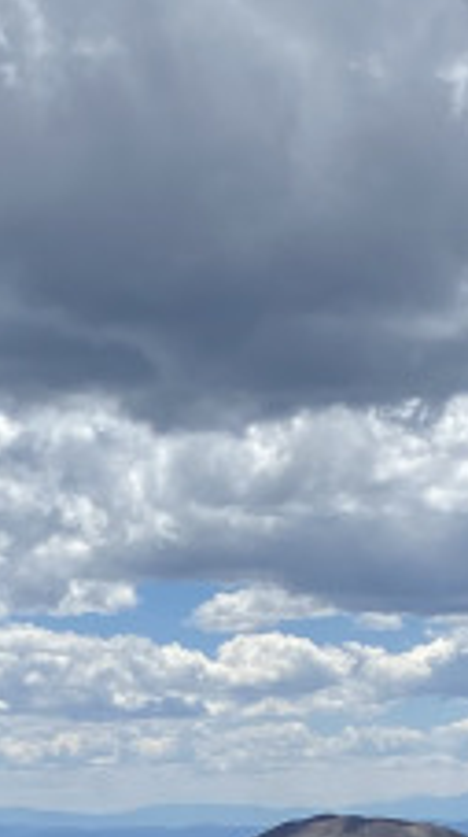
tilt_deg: -9.1
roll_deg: +0.8
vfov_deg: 15.6
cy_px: 1198
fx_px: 2835
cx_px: -512
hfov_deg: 8.8
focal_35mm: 128
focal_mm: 4.25
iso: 32
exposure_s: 1/4808
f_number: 1.8
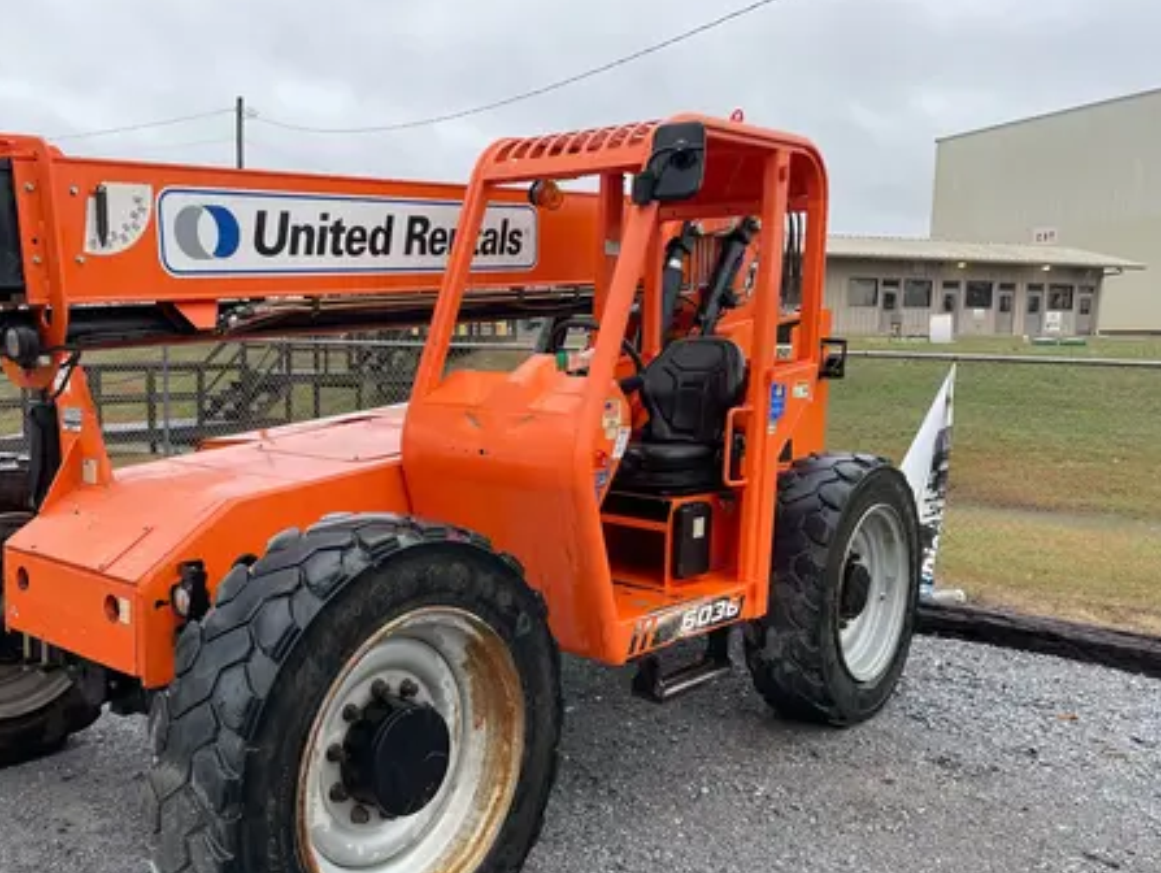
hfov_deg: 56.3
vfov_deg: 44.1
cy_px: 508
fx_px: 1074
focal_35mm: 32
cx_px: 462
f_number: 1.6
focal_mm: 4.2
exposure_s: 1/121
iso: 64
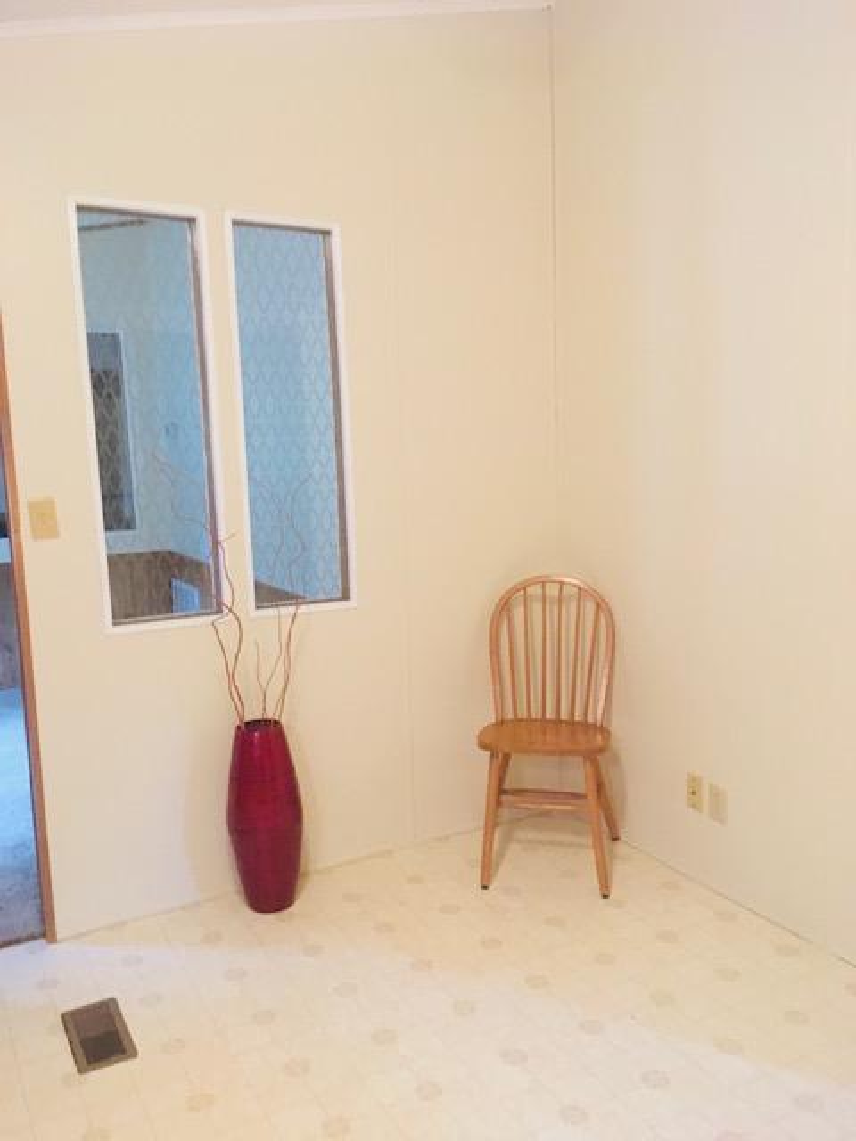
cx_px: 428
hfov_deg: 48.2
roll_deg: +1.4
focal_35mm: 29
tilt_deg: -10.0
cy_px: 570
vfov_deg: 61.7
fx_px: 956
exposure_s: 1/17
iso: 200
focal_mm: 4.15
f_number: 2.2
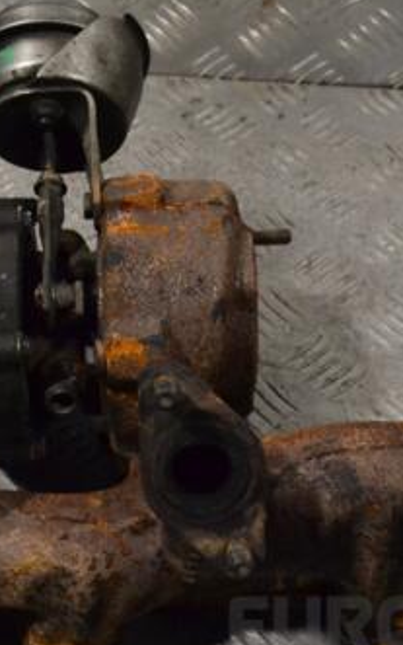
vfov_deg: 33.4
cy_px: 366
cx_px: 193
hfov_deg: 21.3
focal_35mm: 61
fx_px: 1071
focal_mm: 22
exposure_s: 1/320
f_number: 9
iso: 3200
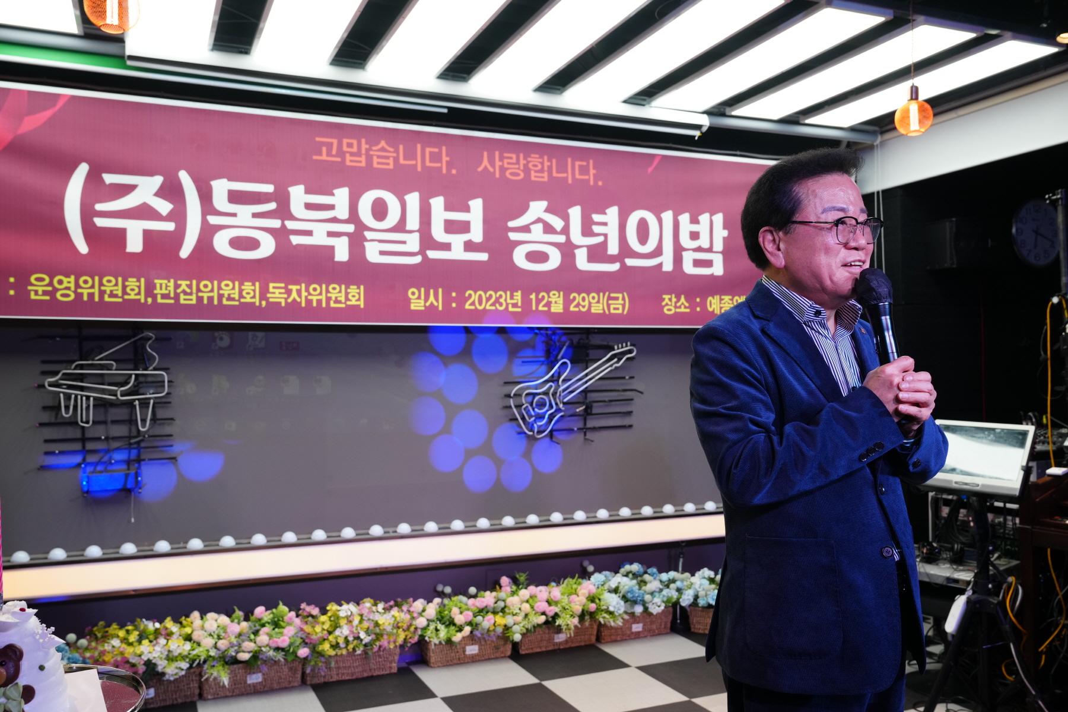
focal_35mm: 31
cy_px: 356
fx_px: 920
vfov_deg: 42.3
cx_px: 534
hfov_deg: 60.3
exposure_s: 1/160
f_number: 5.6
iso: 800
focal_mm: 31
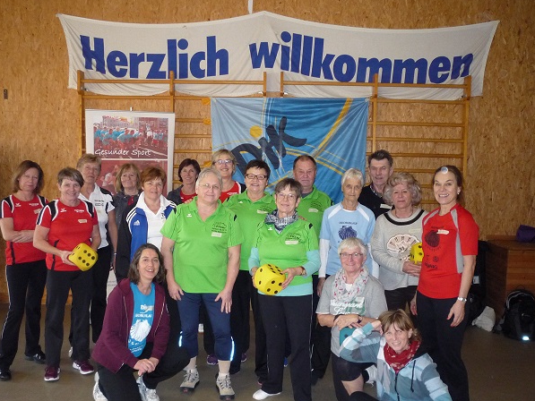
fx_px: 541
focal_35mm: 35
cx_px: 272
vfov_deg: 40.7
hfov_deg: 52.6
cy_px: 215
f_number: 3.3
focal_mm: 5.2
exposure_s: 1/30
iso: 320
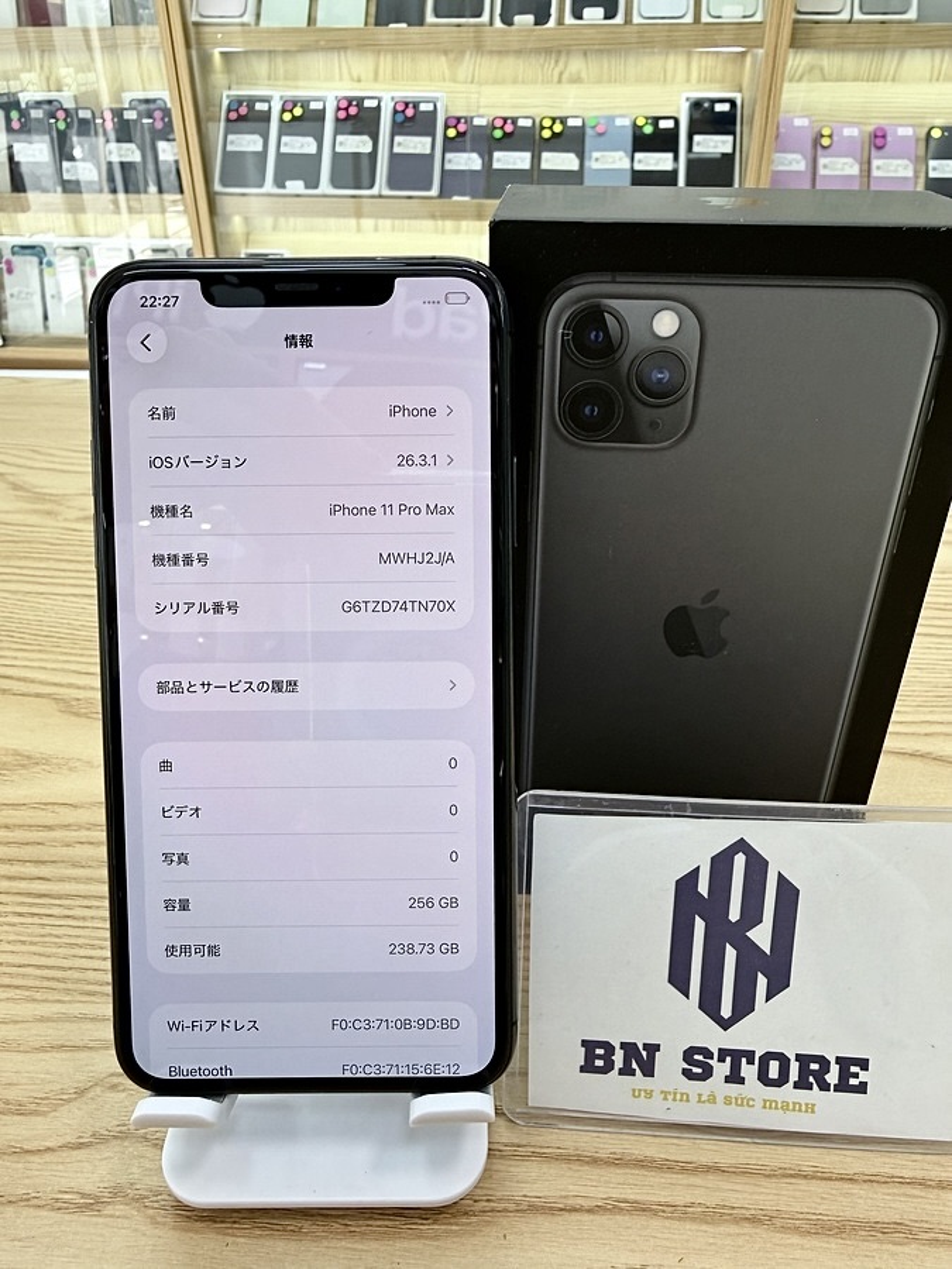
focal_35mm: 24
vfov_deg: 71.6
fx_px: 880
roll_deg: -1.1
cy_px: 634
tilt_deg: -28.2
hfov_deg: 56.8
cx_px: 476
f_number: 2.2
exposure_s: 1/120
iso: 80
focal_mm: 2.22
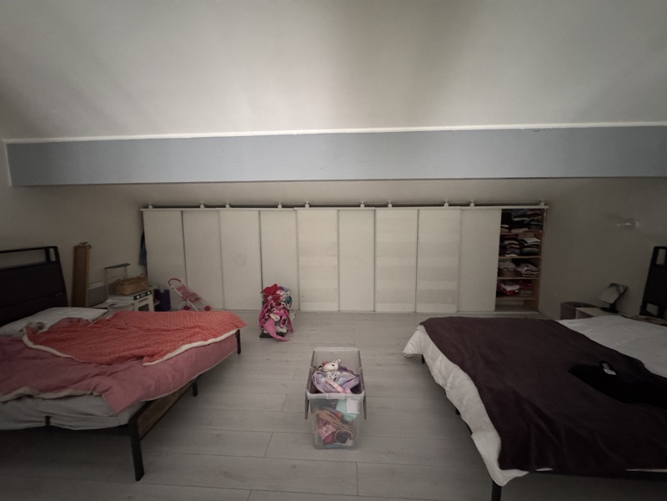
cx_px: 334
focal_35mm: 14
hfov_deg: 102.1
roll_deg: +1.6
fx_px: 270
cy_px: 250
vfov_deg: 85.7
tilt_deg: -7.0
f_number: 2.2
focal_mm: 2.22
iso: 1600
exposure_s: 1/37
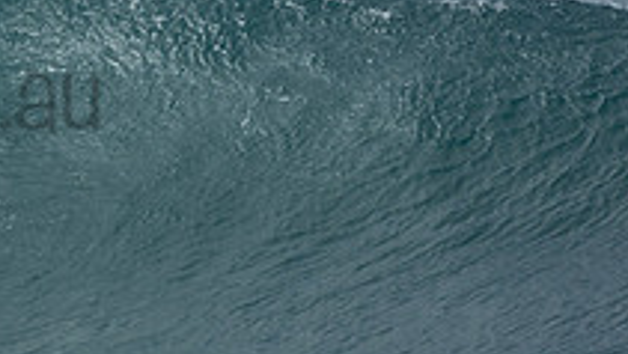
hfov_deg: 1.0
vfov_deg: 0.6
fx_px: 34508
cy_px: 61
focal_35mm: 2071
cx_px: -214
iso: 140
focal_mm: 480
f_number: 5.6
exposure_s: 1/800
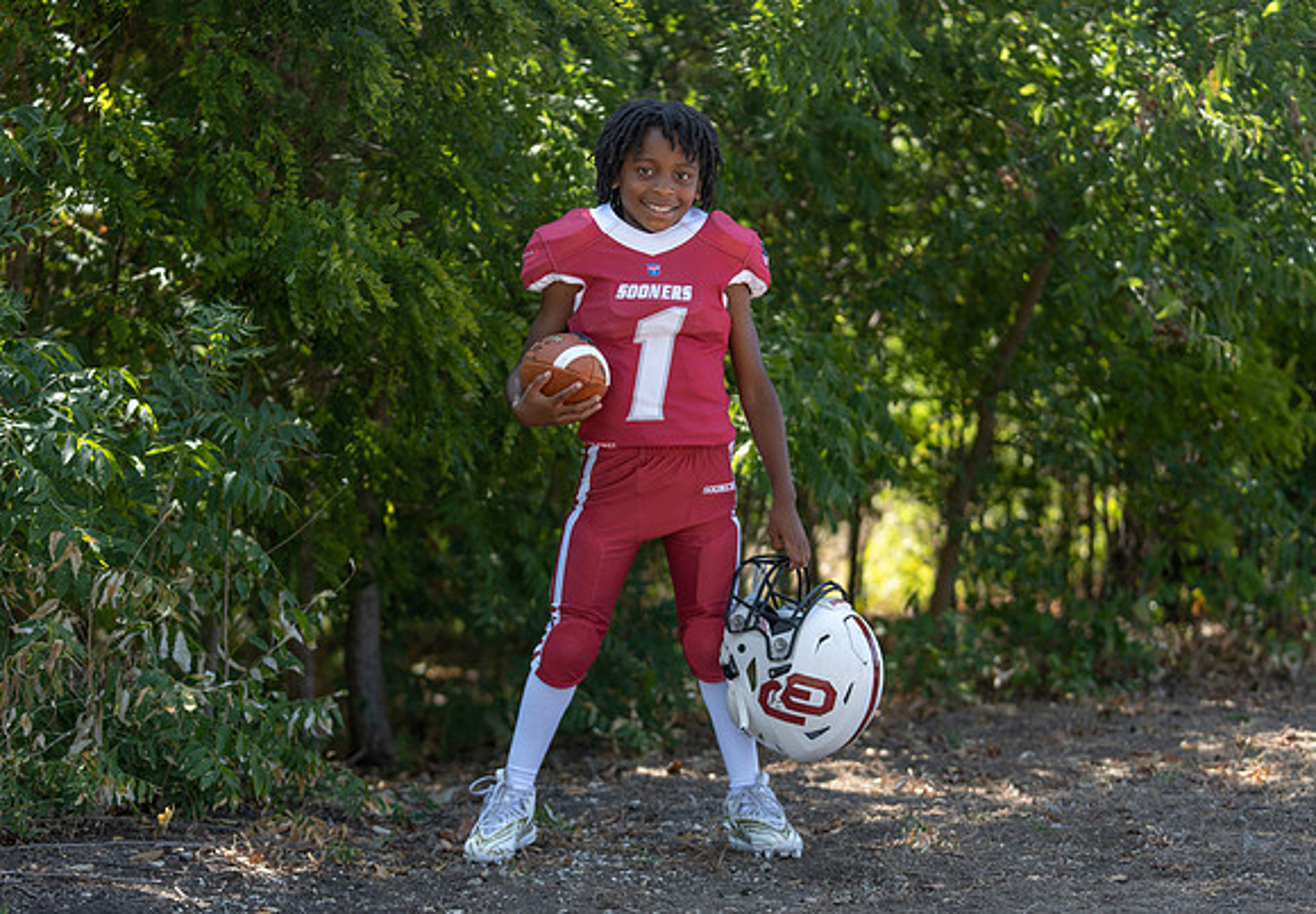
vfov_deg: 18.0
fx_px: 2891
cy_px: 495
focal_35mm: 78
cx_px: 651
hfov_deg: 25.6
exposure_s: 1/320
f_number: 2.8
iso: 80
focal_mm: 70
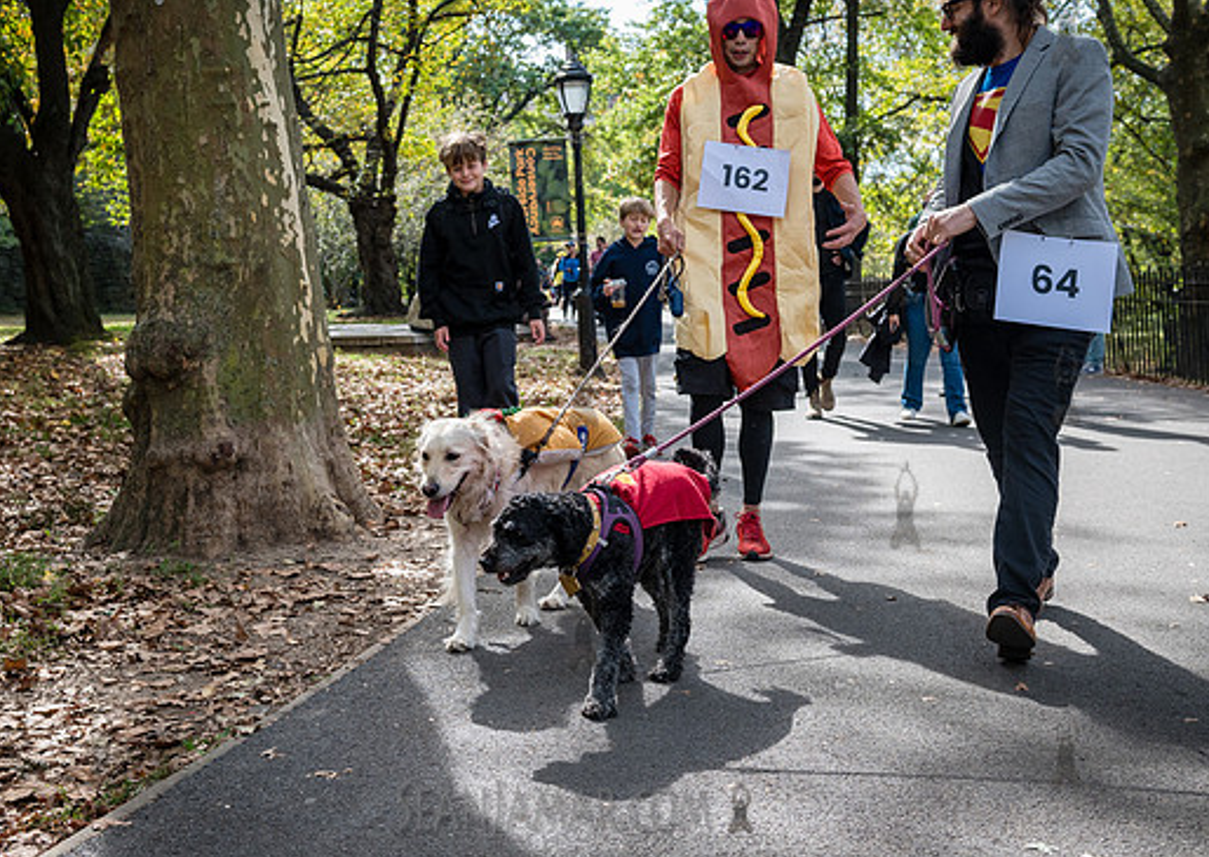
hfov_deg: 42.7
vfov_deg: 31.1
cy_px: 415
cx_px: 492
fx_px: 1541
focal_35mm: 45
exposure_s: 1/1000
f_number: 5
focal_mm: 36
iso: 1000
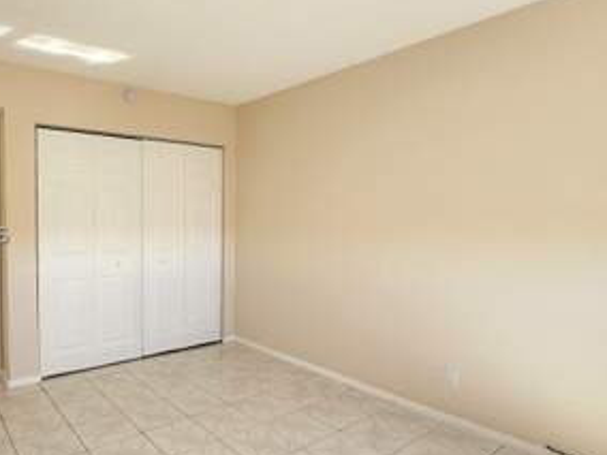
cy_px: 235
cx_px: 205
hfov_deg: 74.2
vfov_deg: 61.1
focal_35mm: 22
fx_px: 386
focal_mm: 2.2
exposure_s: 1/373
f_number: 2.2
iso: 50
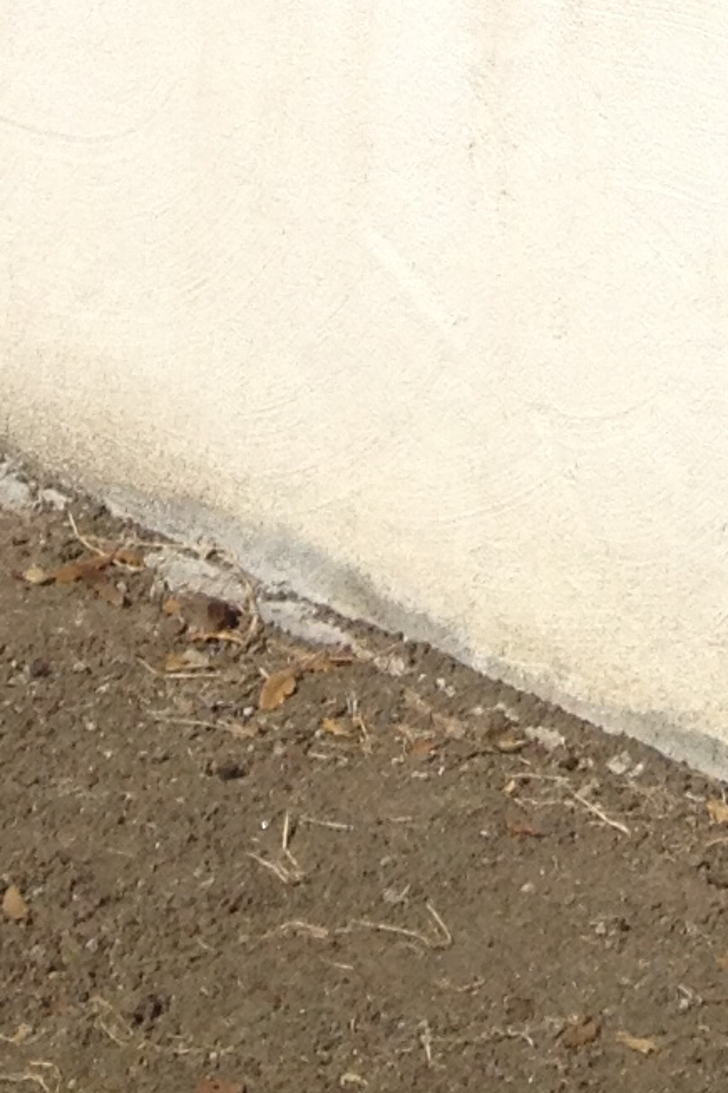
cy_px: -1409
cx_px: 997
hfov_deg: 7.4
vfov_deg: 10.1
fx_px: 5523
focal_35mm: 182
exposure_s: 1/2762
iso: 50
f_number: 2.4
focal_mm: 4.28
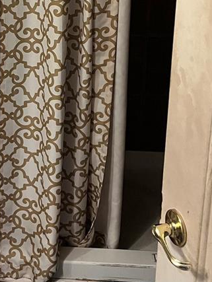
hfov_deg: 19.9
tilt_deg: -15.1
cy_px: 15
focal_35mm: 73
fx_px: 595
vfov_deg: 25.6
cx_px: 36
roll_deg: -1.0
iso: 500
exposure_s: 1/51
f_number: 1.6
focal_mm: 5.1
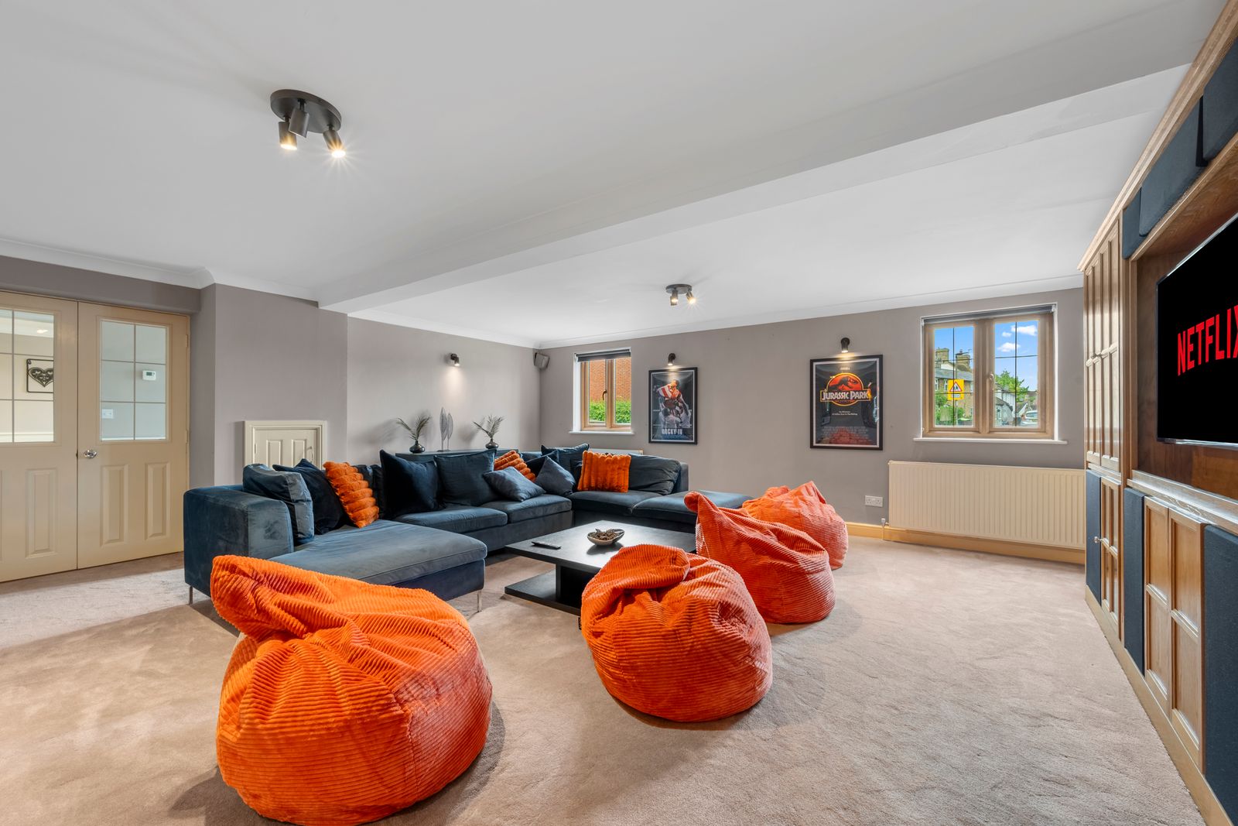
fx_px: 481
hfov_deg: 104.2
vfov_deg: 81.2
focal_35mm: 14
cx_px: 619
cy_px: 413
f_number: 11
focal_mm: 14
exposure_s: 1/60
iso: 100
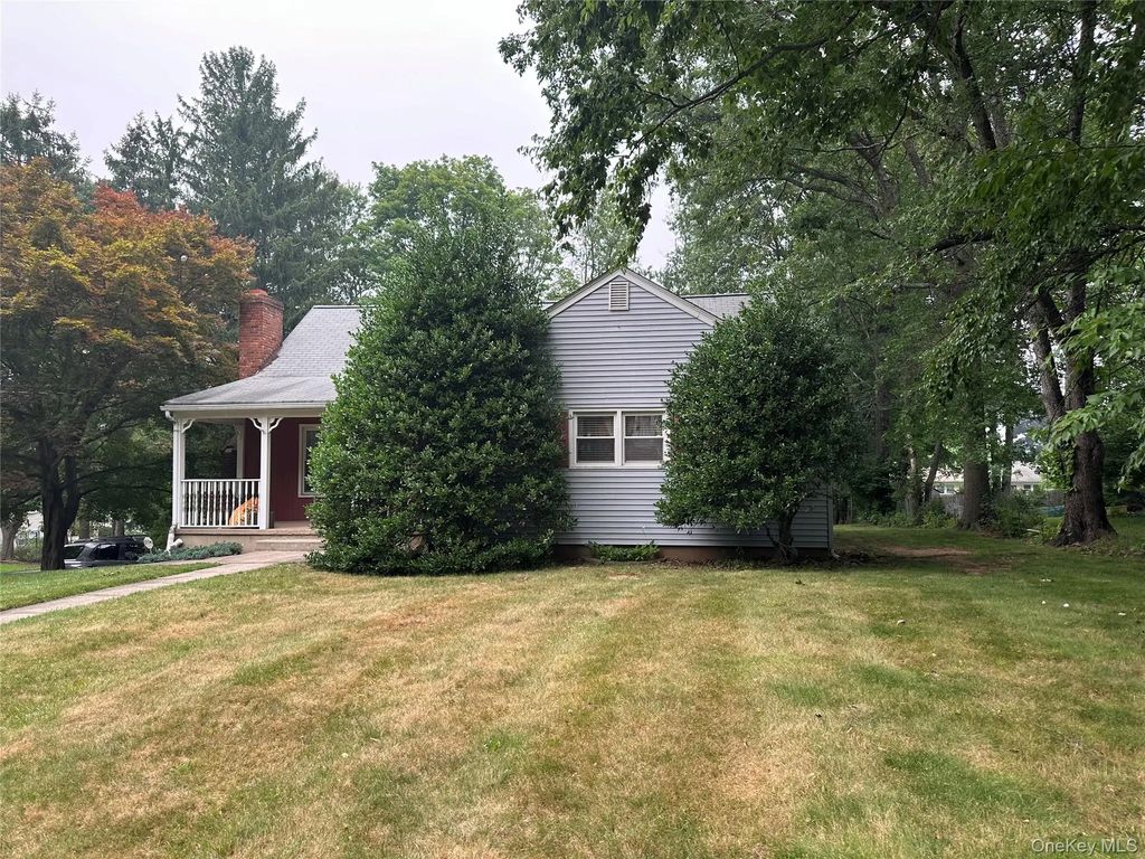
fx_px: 794
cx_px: 572
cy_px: 430
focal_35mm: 24
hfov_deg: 71.6
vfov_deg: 56.8
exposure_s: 1/242
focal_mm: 6.86
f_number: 1.78
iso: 64
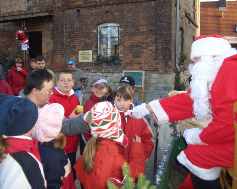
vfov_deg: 40.1
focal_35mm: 37
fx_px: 260
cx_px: 117
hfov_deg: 49.1
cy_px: 95
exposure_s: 1/400
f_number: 2.6
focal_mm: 5.8
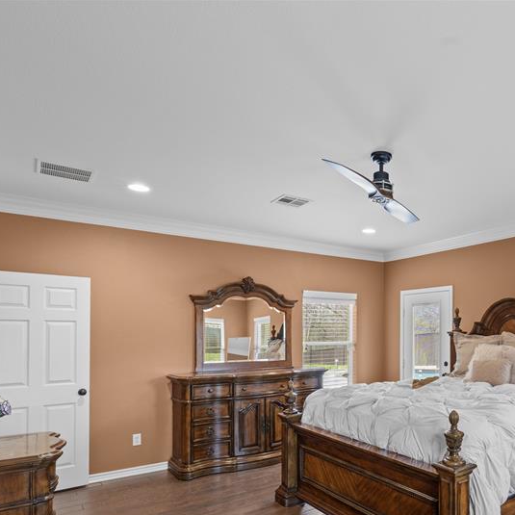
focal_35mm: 26
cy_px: 327
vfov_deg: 60.0
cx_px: 401
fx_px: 438
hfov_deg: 57.1
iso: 250
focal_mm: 16
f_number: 9
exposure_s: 2
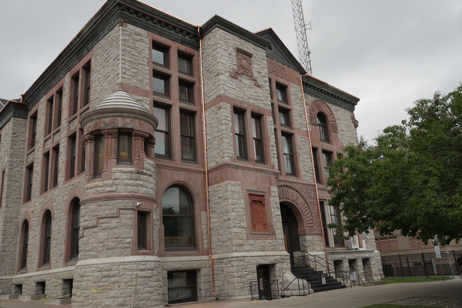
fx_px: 385
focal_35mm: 30
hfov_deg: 61.9
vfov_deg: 43.7
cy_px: 154
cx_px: 231
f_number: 4
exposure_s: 1/500
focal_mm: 30
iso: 100
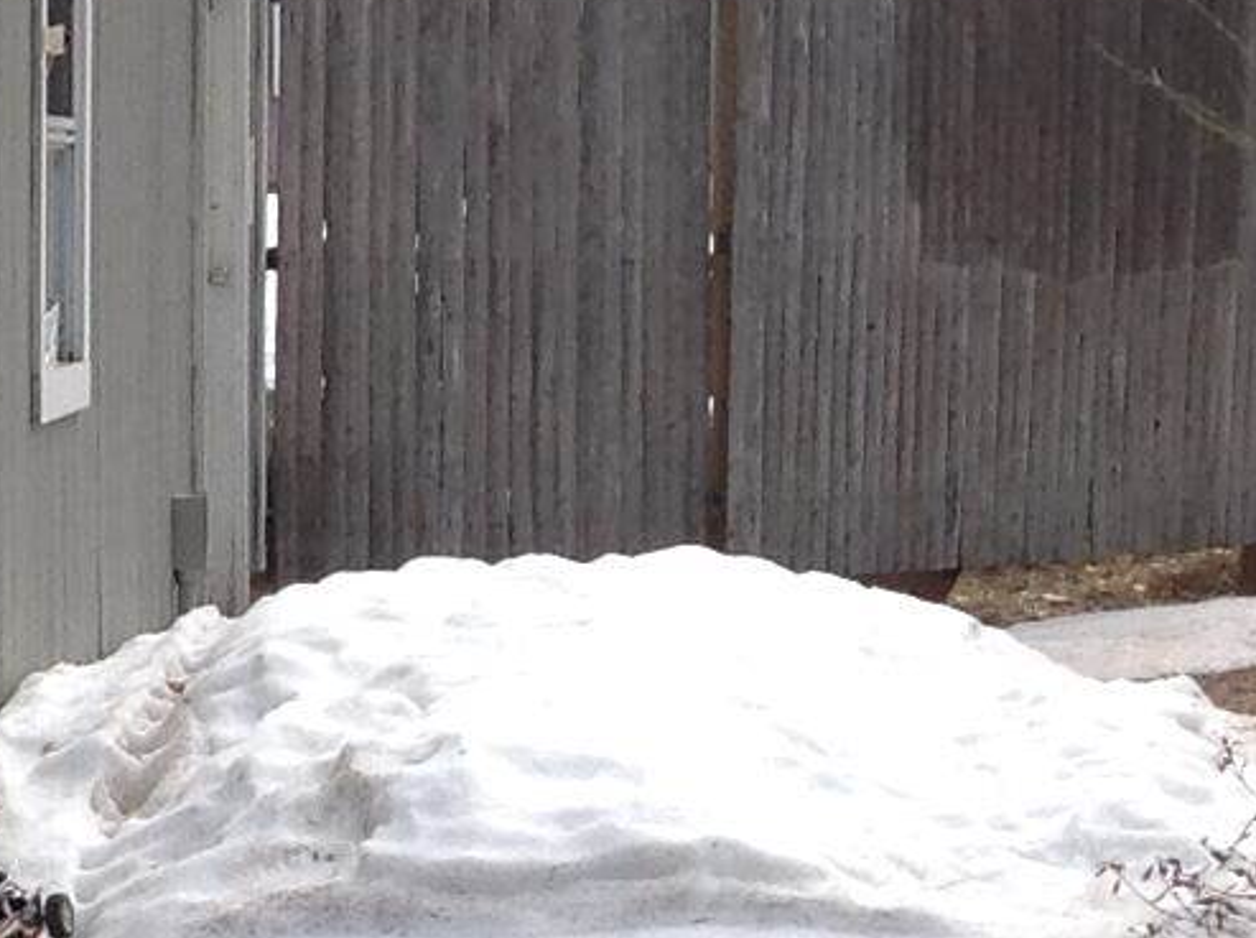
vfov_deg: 8.0
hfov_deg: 9.7
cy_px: 798
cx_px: -1628
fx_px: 6665
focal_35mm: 184
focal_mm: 4.28
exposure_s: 1/944
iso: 50
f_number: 2.4
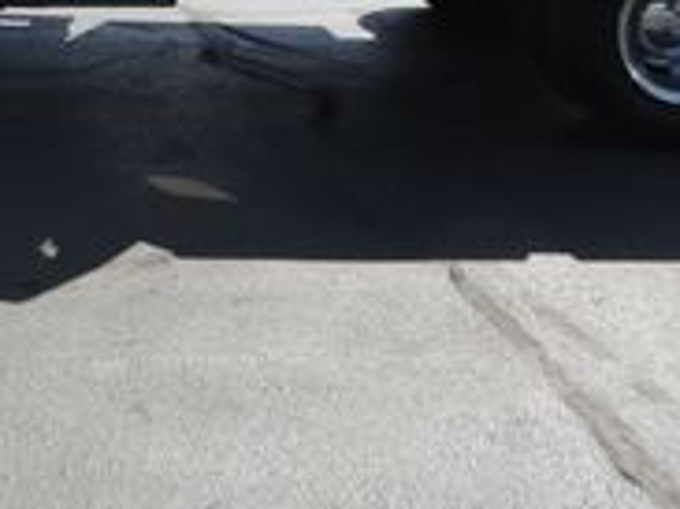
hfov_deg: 22.4
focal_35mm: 84
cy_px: -119
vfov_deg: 16.7
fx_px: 1649
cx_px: 0
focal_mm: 4.3
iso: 80
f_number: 3
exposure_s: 1/1000
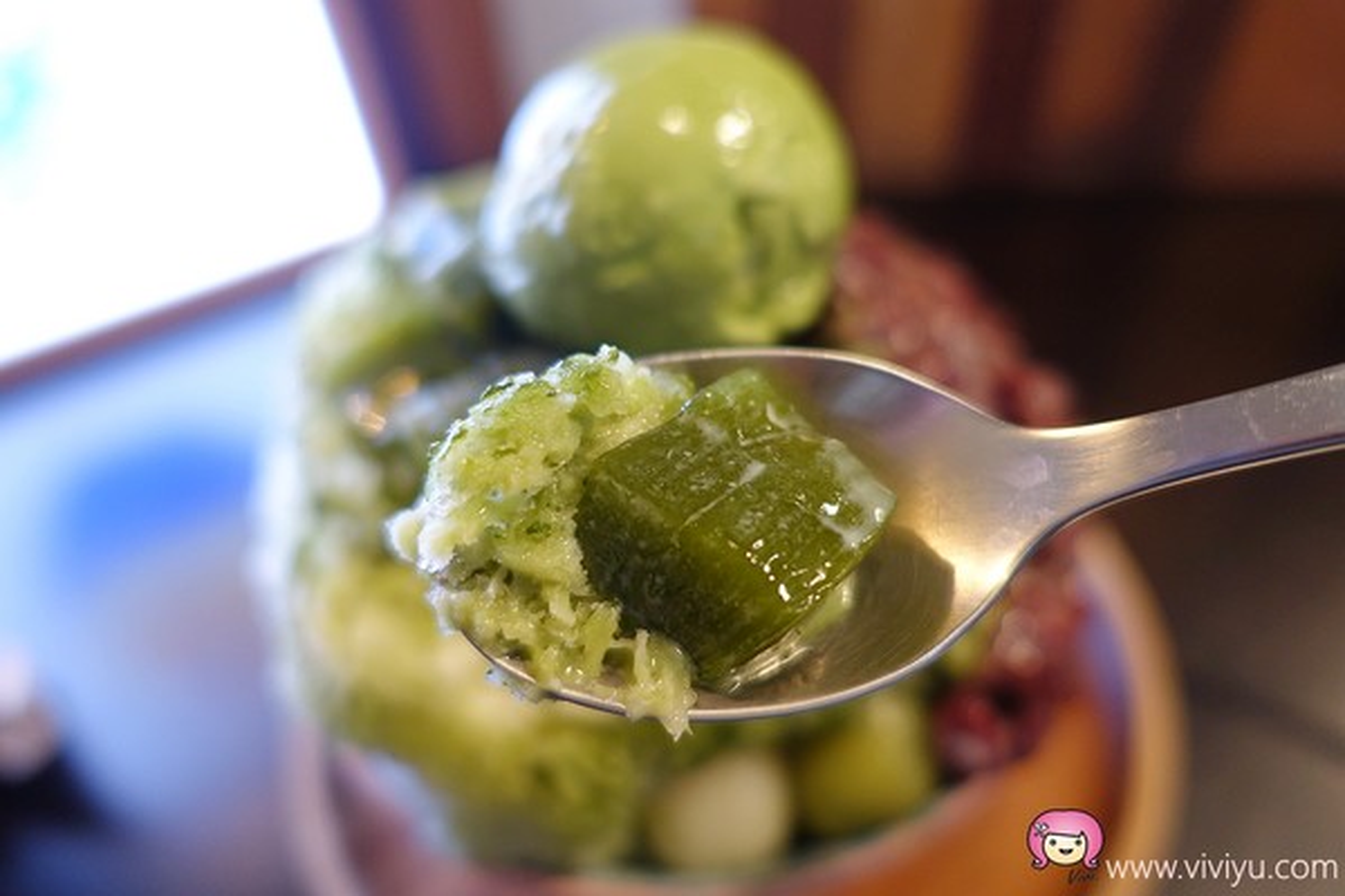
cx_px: 672
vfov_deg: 53.1
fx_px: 897
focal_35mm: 24
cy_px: 448
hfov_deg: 73.7
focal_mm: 8.8
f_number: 1.8
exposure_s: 1/60
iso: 320
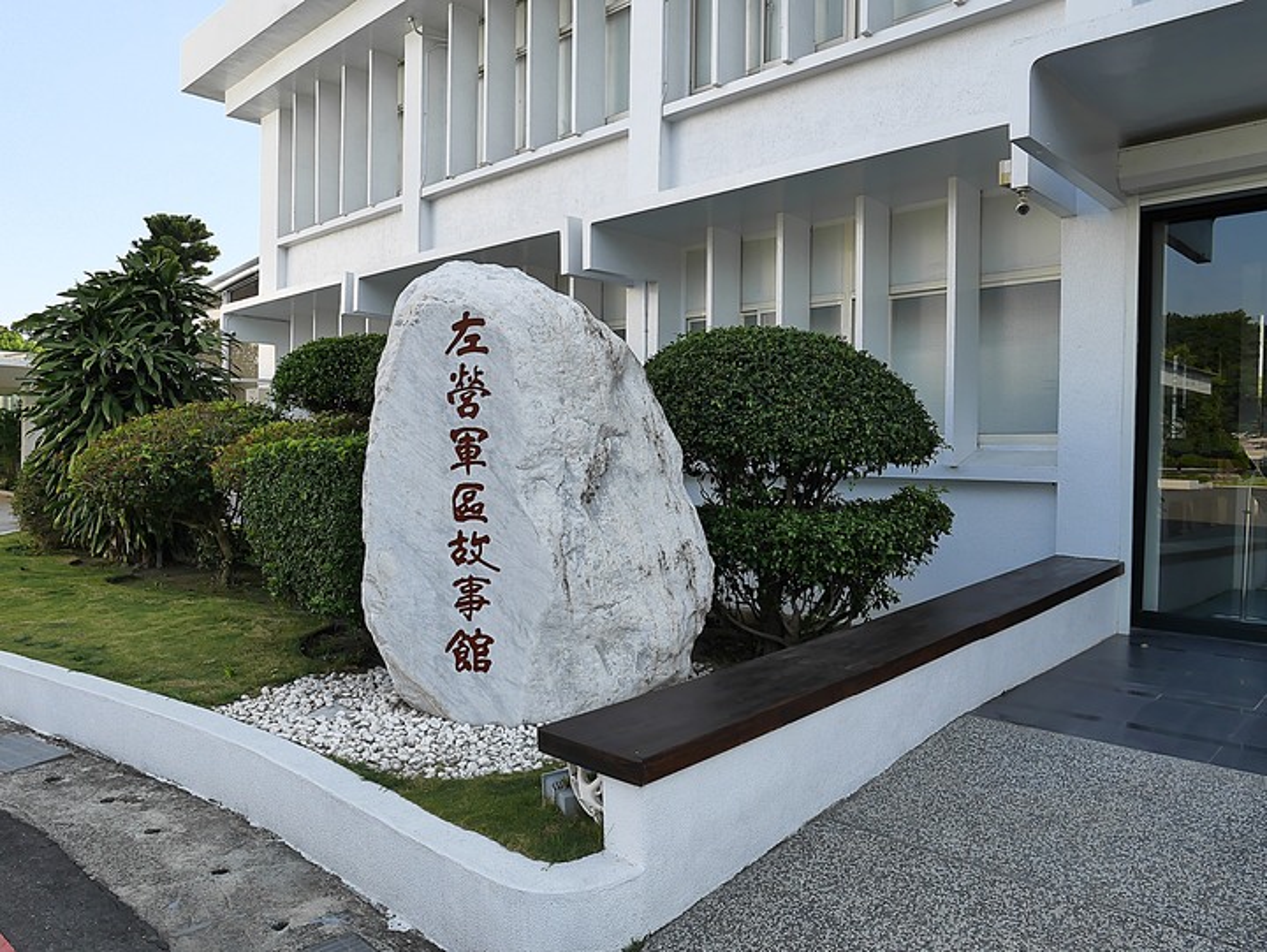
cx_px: 634
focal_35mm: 24
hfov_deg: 71.6
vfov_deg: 56.9
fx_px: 879
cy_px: 476
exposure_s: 1/250
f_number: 6.3
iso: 125
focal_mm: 12
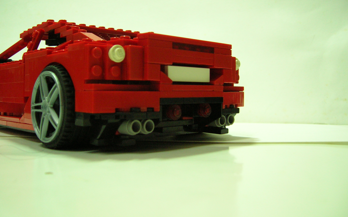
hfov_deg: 52.7
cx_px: 173
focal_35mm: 37
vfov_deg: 34.4
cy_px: 92
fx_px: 351
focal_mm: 5.7
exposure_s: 1/4
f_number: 2.9
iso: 148
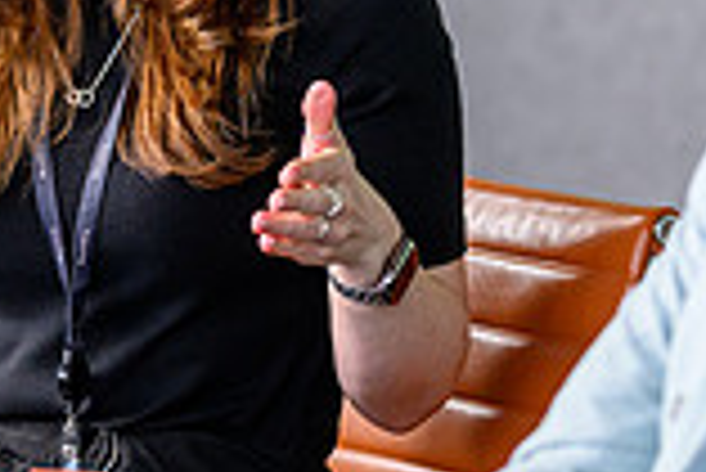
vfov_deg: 2.8
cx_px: 117
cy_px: -83
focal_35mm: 500
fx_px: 9814
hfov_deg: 4.1
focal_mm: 135
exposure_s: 1/1000
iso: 720
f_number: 1.8
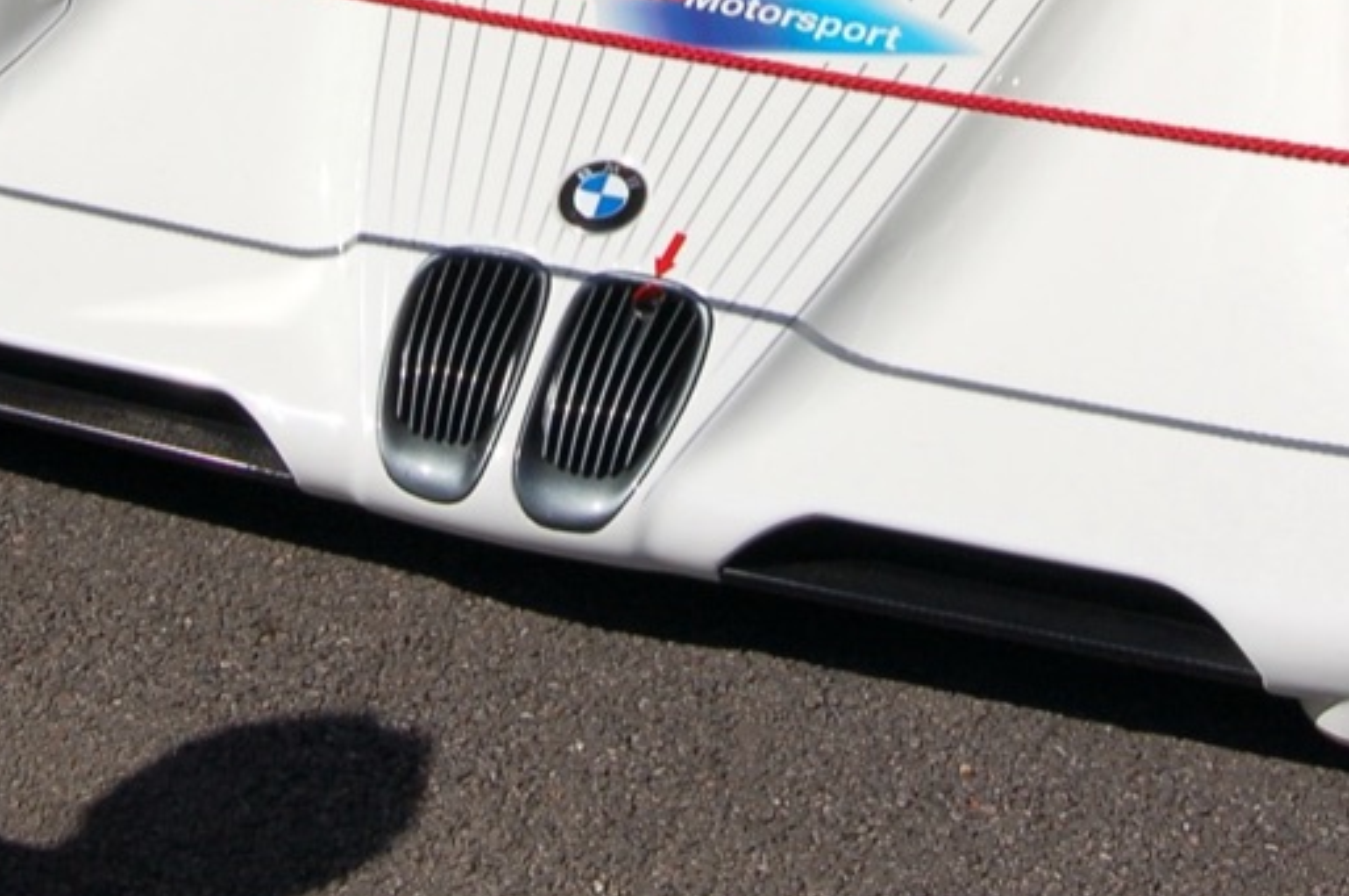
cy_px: -239
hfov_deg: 22.6
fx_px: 3369
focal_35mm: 90
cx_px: 597
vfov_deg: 14.6
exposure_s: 1/500
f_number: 11
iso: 200
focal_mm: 22
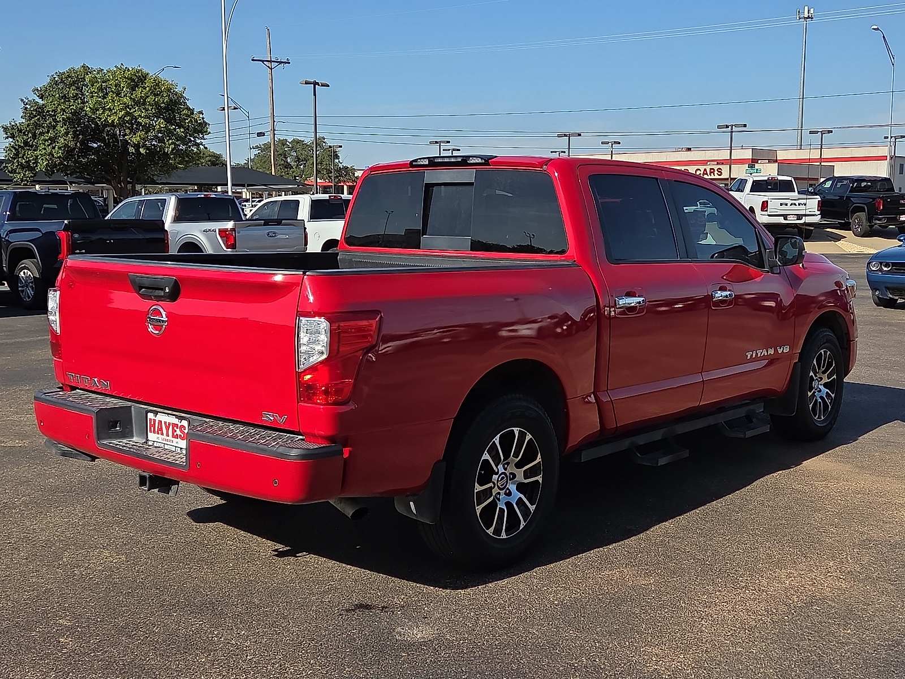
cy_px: 340
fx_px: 1046
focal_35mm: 40
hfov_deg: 46.8
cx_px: 452
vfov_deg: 36.0
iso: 25
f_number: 1.8
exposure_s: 1/1667
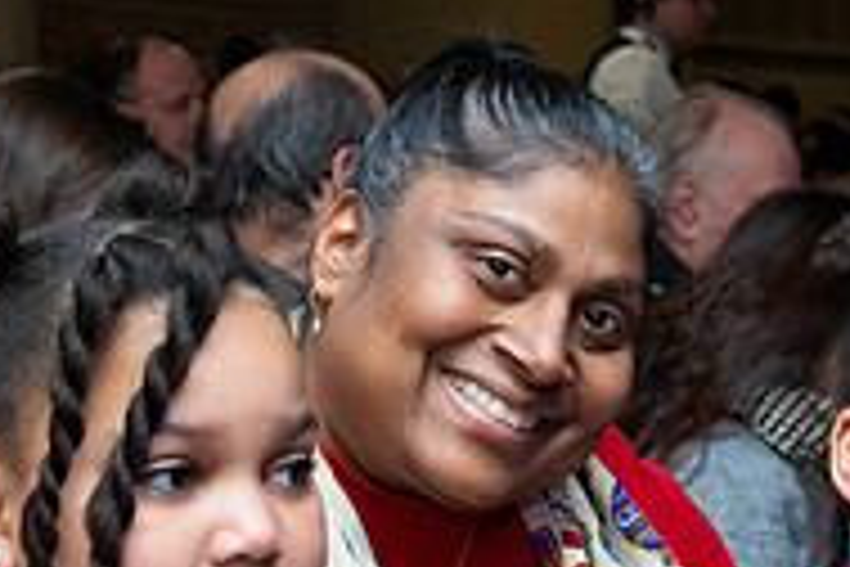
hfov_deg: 12.4
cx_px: 522
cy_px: 466
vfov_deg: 8.3
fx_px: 3919
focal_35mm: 166
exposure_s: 1/50
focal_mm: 36
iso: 1250
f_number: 6.3
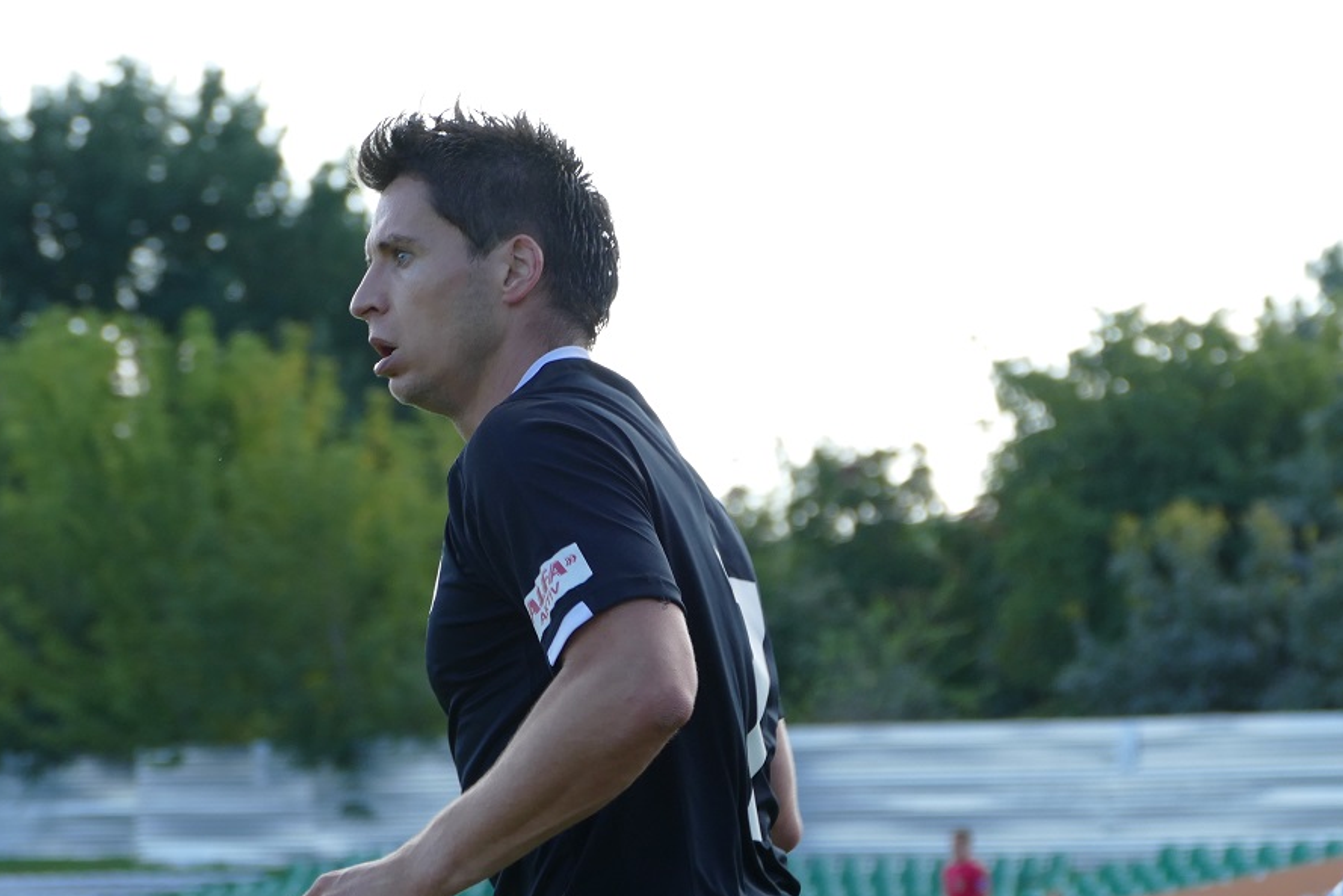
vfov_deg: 5.6
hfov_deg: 8.3
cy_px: 471
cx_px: 755
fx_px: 9215
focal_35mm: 247
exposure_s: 1/500
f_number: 4
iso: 250
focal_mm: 69.6
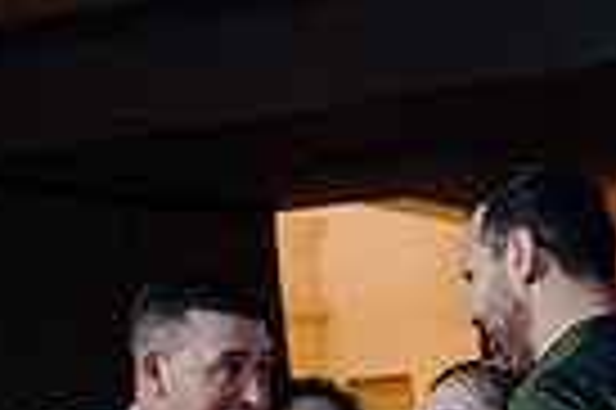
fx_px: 2393
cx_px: 1021
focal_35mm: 140
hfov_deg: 13.5
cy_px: 867
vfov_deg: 9.1
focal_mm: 33
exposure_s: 1/160
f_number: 3.5
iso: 2500
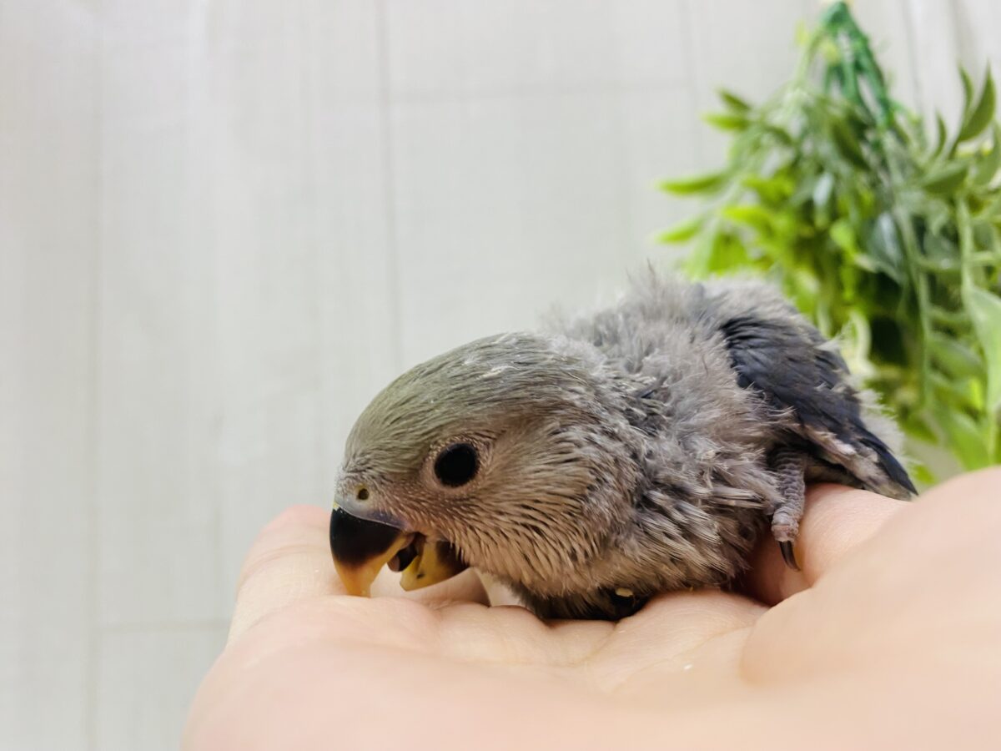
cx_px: 500
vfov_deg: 54.9
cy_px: 376
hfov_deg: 69.4
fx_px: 723
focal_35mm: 25
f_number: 1.8
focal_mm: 4.25
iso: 64
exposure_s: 1/50
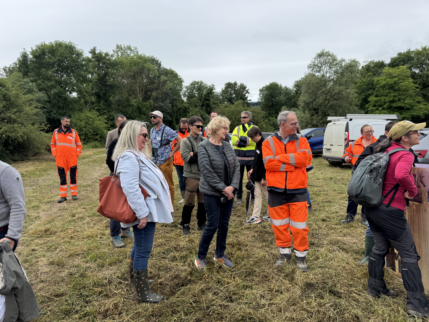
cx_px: 214
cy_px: 161
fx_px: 297
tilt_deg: -5.8
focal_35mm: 24
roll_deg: +1.4
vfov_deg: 56.8
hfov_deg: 71.6
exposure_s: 1/2833
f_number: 1.78
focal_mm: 6.76
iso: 80
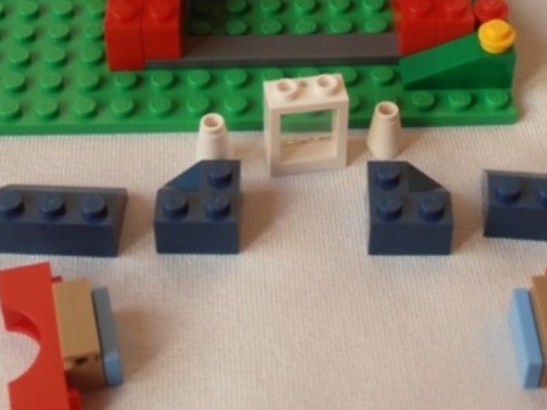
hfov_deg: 22.5
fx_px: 1374
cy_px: -21
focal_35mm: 87
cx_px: 308
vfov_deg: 16.5
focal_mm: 6.61
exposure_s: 1/40
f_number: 3.9
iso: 100
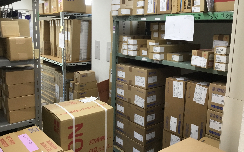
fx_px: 219
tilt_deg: -8.7
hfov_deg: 58.1
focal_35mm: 33
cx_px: 122
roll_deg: -0.8
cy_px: 65
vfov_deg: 38.2
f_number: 2.4
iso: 64
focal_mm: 3.3
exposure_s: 1/30
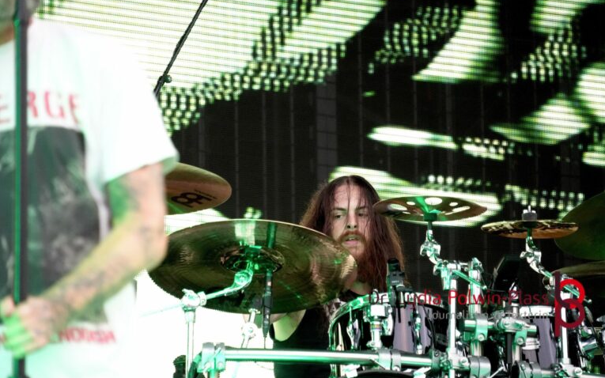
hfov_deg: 7.8
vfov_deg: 4.9
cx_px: 303
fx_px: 4427
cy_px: 178
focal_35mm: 269
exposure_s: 1/320
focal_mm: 175
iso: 4000
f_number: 6.3
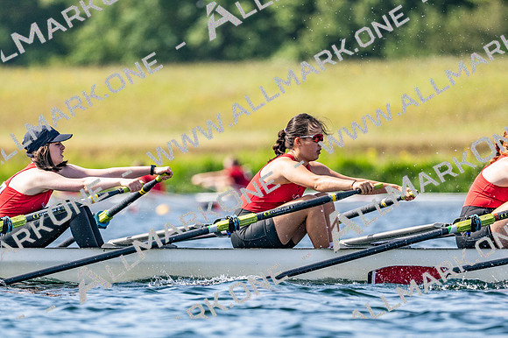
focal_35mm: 600
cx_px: 254
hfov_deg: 3.4
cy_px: 169
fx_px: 8462
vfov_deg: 2.3
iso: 280
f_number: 4.5
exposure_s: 1/2500
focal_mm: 400
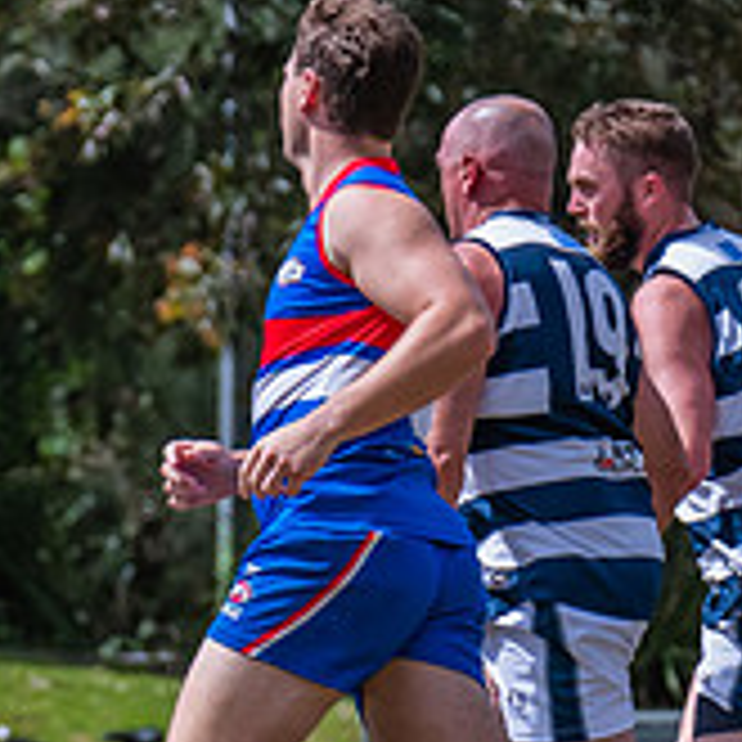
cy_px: 541
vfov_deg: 1.4
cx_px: -357
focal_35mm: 1255
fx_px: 30435
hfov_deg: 1.4
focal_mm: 290
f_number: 8
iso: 800
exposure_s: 1/1600
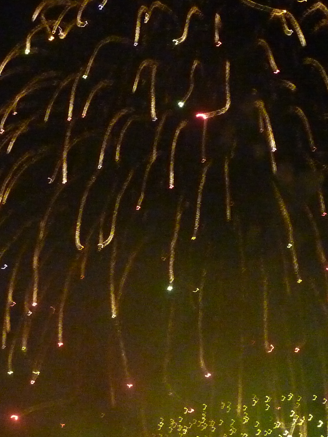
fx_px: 1289
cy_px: 219
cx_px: 143
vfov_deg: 19.3
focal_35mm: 102
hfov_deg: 14.5
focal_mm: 6.9
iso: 800
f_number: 3.7
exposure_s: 1/8
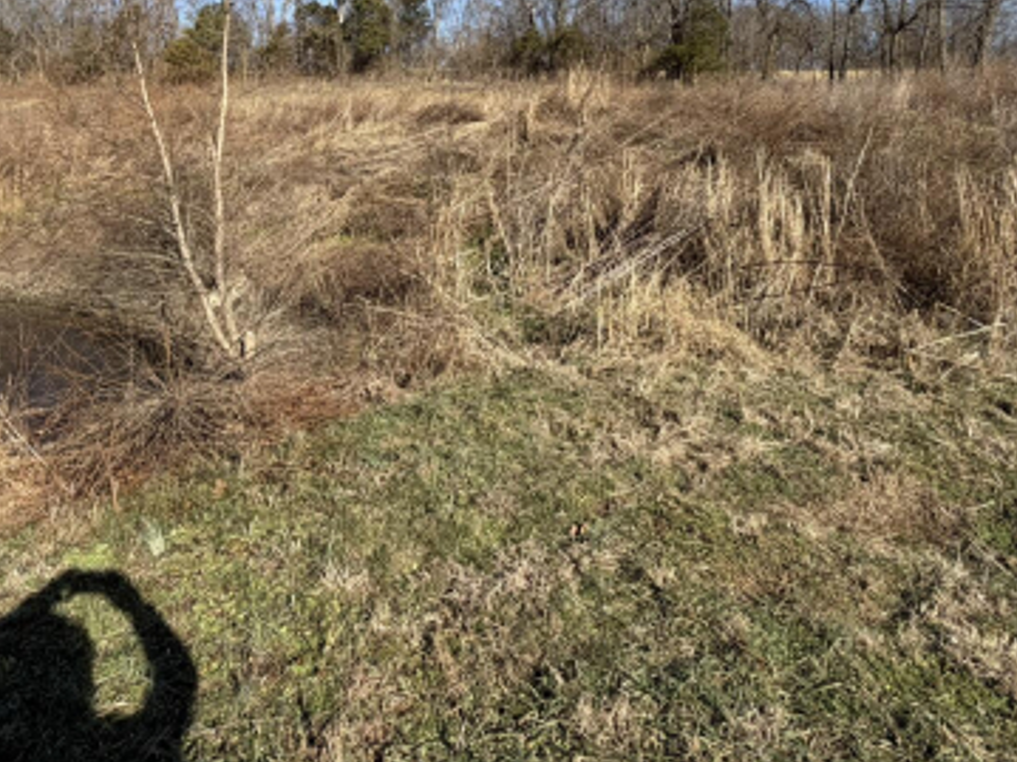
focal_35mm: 26
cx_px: 356
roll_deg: -0.3
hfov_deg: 65.9
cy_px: 110
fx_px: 764
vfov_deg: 48.7
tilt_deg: +3.2
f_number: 2.2
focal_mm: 2.22
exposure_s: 1/770
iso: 32
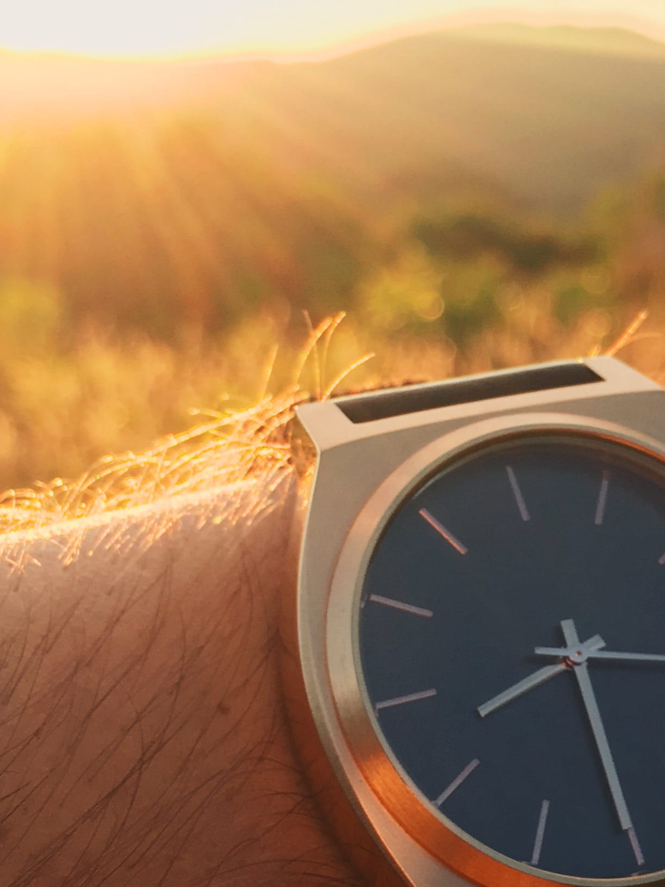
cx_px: 615
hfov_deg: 20.0
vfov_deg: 27.0
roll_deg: -1.3
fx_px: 1844
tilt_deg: -9.9
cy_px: 440
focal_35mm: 72
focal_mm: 4.15
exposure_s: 1/139
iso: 25
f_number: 2.2
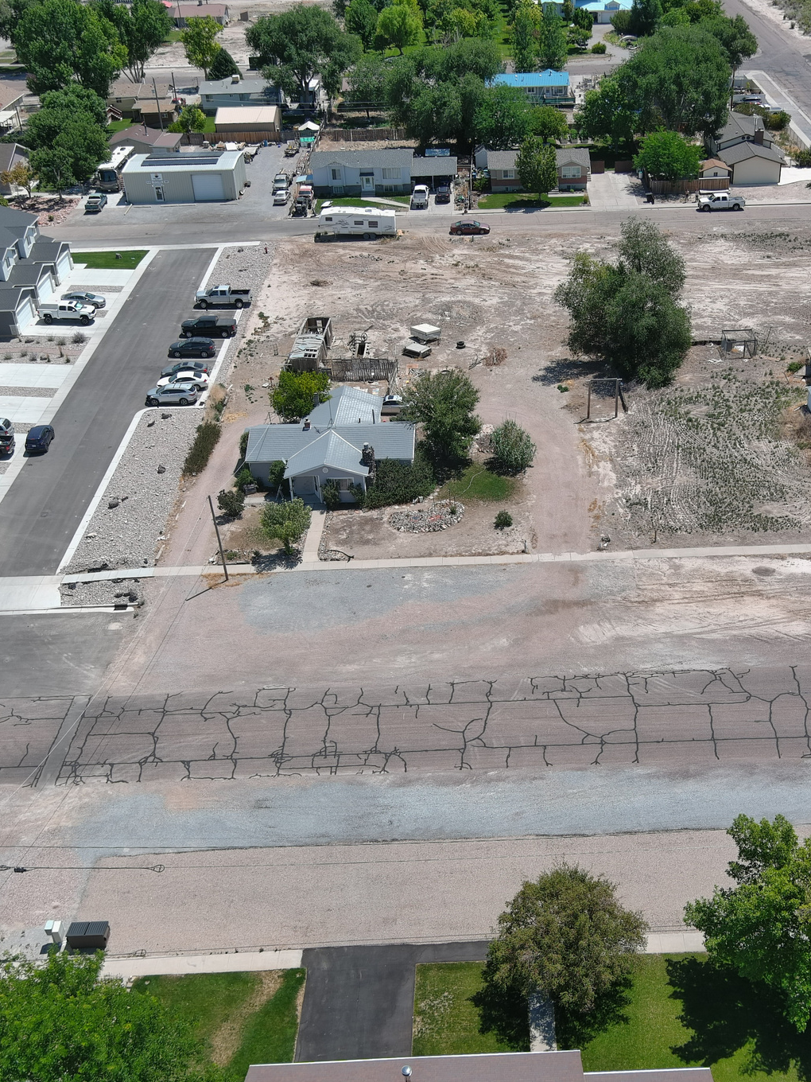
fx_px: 1312
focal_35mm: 42
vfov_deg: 44.8
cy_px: 541
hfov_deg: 34.1
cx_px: 519
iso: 100
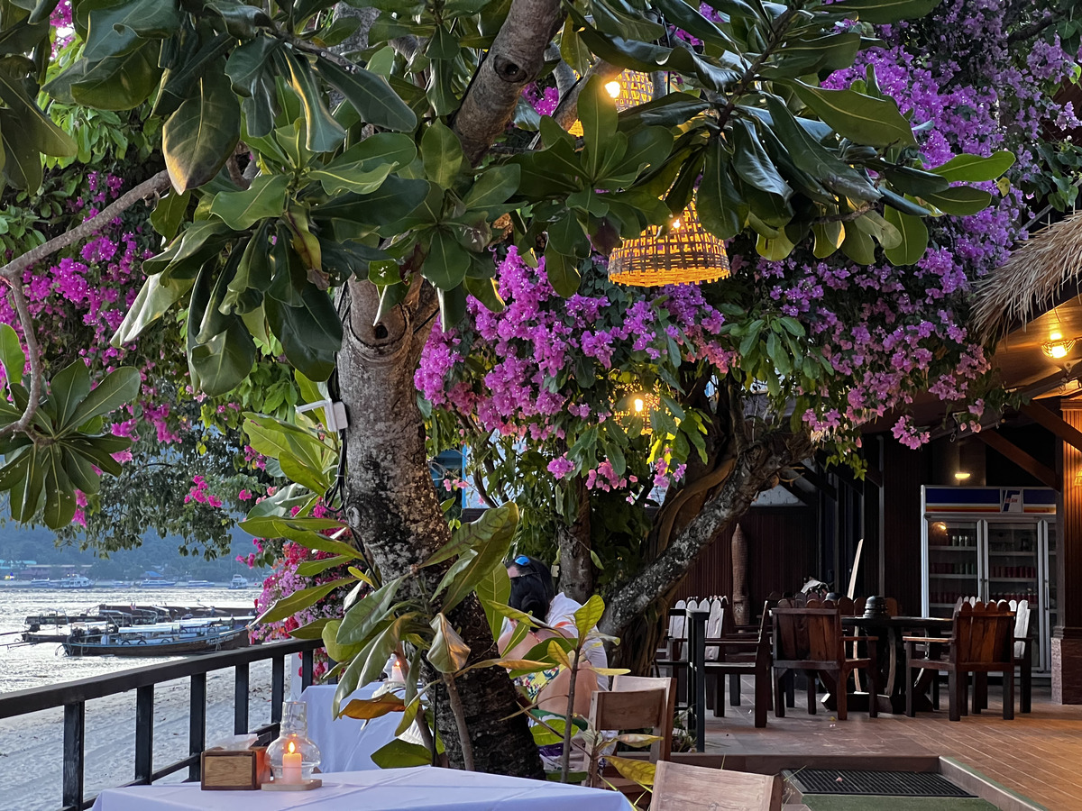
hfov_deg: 25.3
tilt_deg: +4.6
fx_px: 2407
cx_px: 541
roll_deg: -0.5
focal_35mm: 77
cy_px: 406
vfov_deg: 19.1
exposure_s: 1/31
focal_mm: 9
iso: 1000
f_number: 2.8
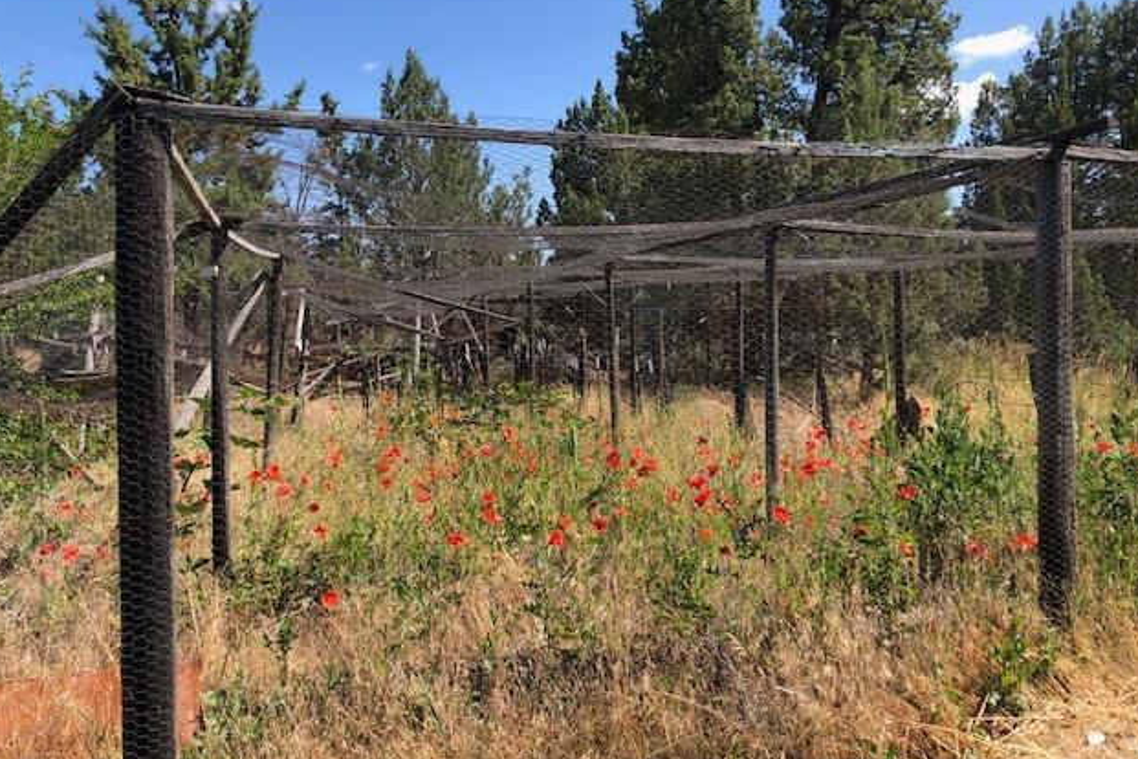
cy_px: 412
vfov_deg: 43.6
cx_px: 577
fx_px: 948
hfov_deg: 61.9
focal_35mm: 30
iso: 20
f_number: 1.8
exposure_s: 1/960
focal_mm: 4
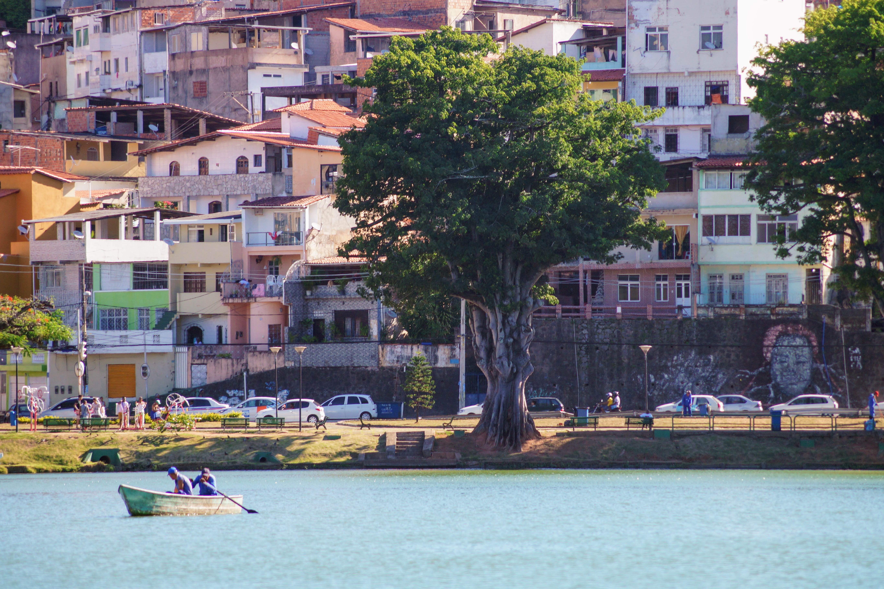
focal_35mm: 300
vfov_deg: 4.6
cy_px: 294
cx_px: 442
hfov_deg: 6.9
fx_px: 7363
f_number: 5.6
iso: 160
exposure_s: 1/320
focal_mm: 200
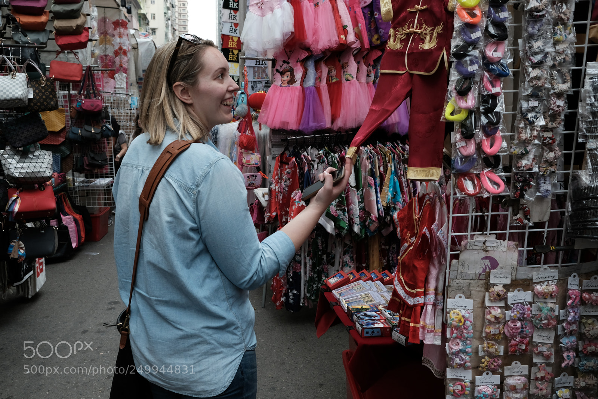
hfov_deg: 54.4
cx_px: 299
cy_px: 200
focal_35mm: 35
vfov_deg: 37.9
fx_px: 581
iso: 1000
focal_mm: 23
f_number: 6.4
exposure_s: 1/400
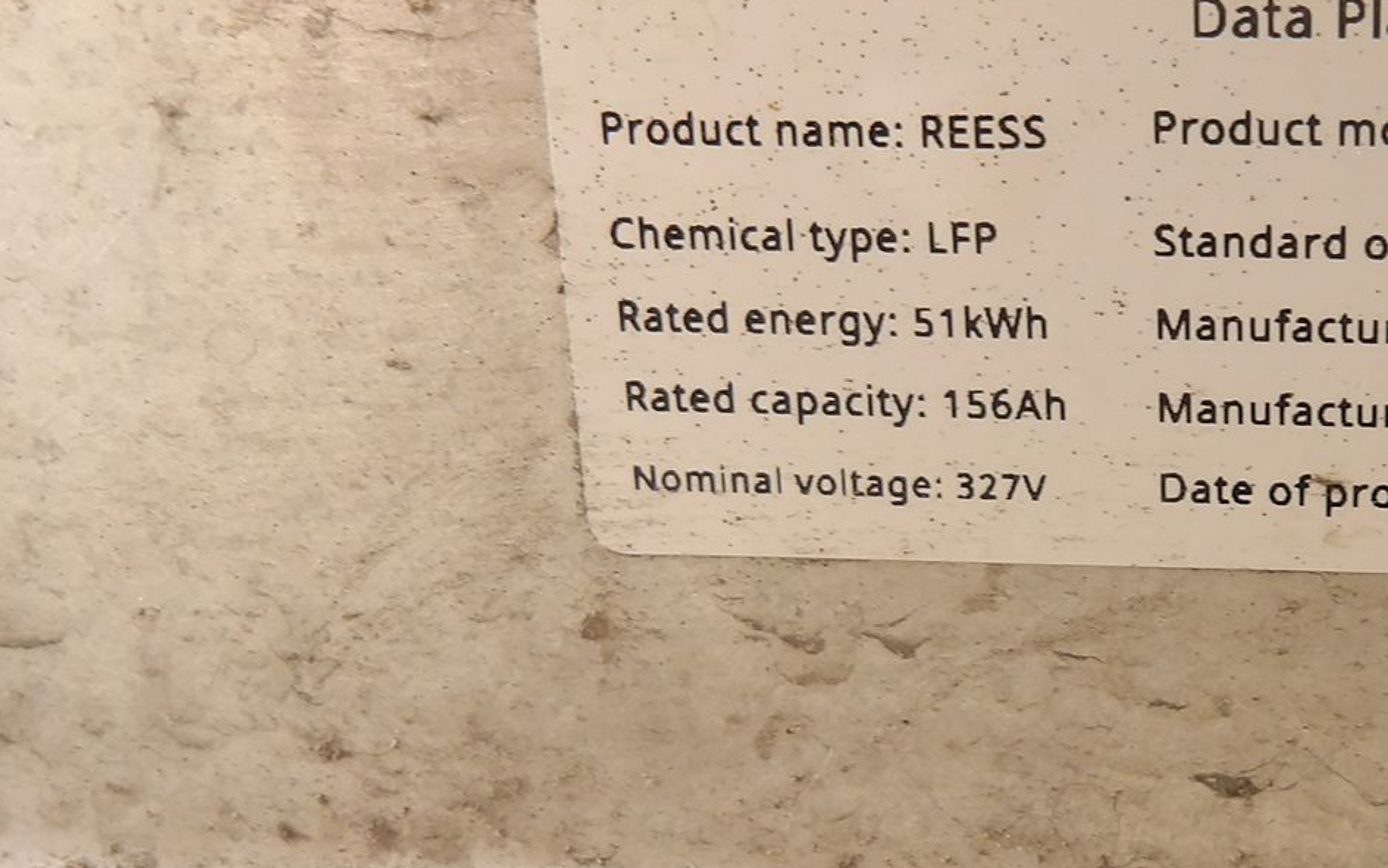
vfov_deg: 20.9
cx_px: 1165
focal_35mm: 62
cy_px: 523
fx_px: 2346
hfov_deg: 31.8
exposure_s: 1/78
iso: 100
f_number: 3
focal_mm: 4.9
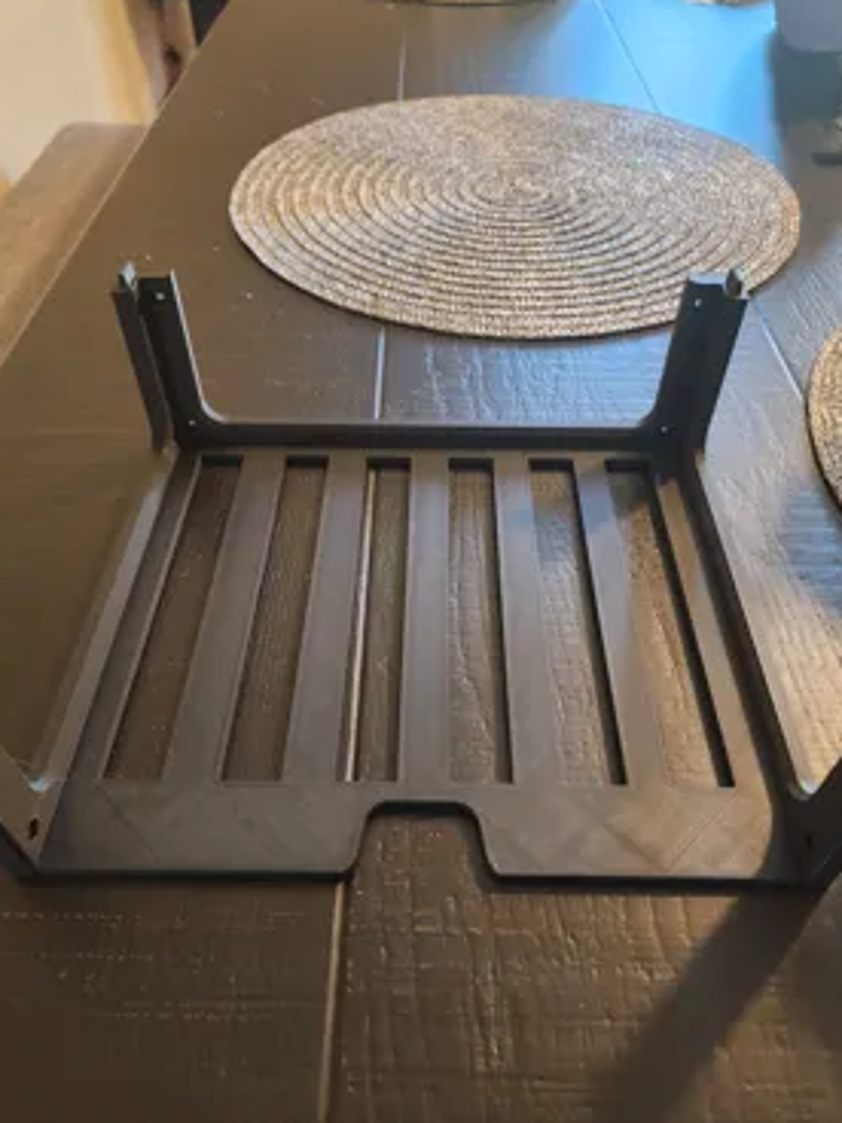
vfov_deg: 69.3
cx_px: 427
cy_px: 595
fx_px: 811
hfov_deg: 54.9
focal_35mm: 25
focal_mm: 6.4
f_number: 1.8
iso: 640
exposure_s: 1/40
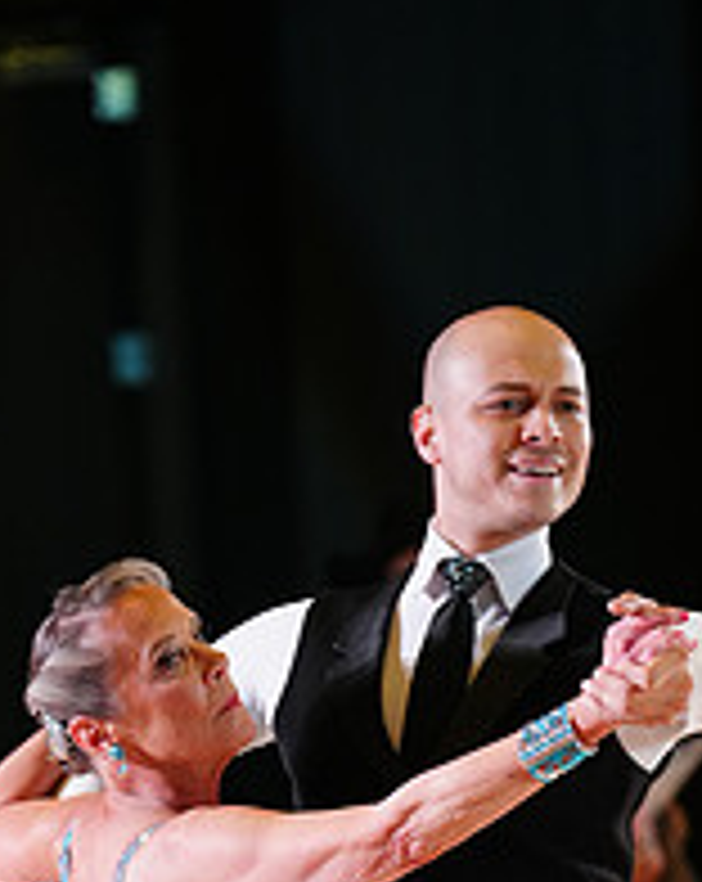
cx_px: 232
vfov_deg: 4.4
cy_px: 1269
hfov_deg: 3.5
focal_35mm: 437
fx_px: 11385
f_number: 2.8
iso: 1250
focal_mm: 157
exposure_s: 1/250
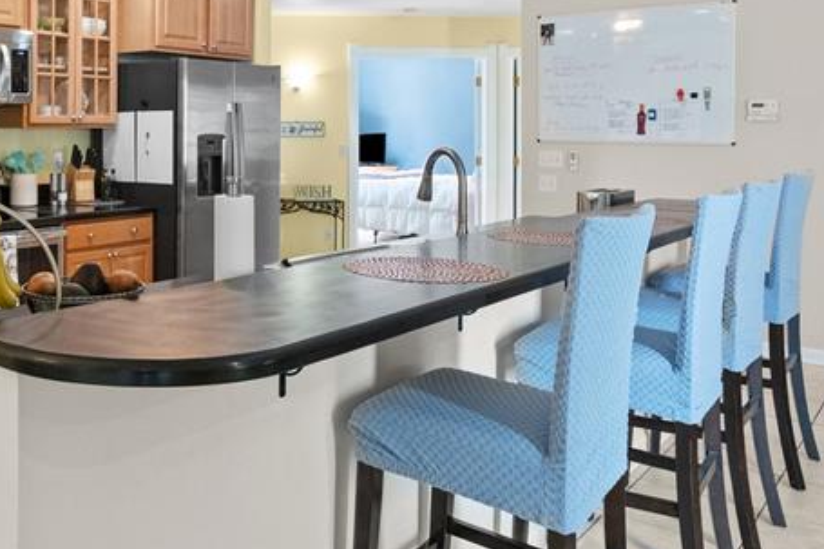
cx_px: 165
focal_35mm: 36
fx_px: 824
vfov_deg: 36.1
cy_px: 141
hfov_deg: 50.0
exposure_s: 1/50
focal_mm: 16
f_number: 6.3
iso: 6400
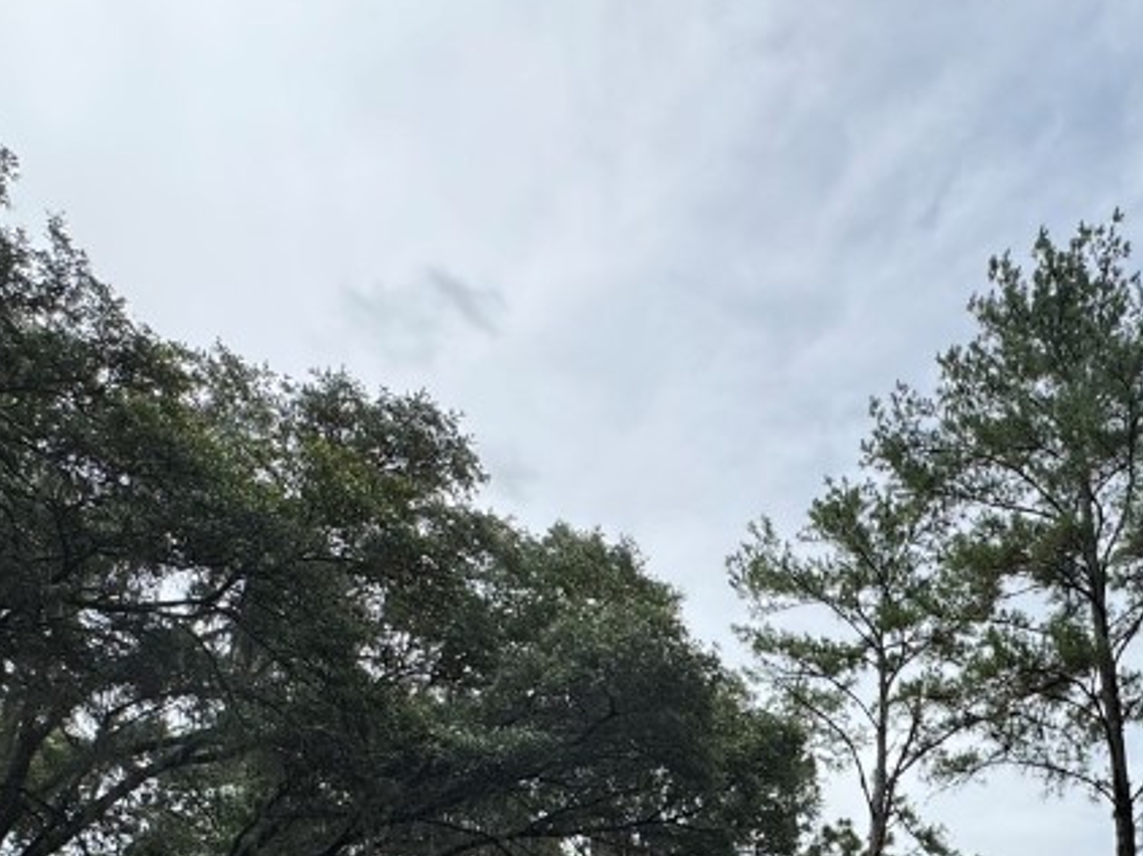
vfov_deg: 37.5
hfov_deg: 51.7
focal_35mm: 34
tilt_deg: +23.2
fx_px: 1122
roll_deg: -0.6
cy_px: 848
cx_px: 853
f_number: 2.2
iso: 50
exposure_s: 1/1672
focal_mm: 2.22
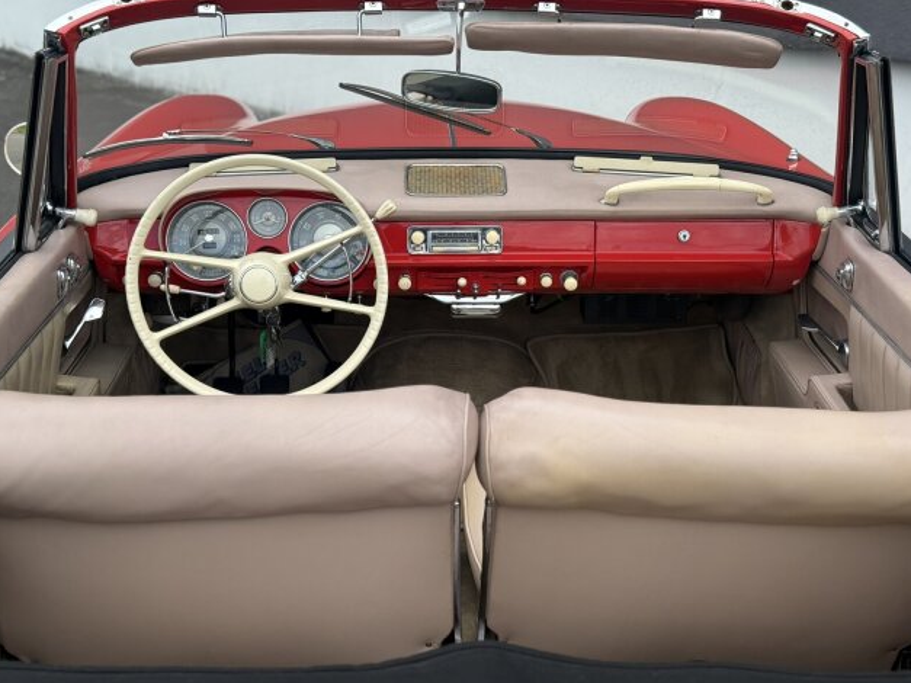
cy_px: 347
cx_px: 461
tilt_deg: -20.7
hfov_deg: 38.9
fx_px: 1289
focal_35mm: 49
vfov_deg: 29.7
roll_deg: -1.3
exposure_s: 1/2342
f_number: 1.78
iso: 64
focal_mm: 6.76
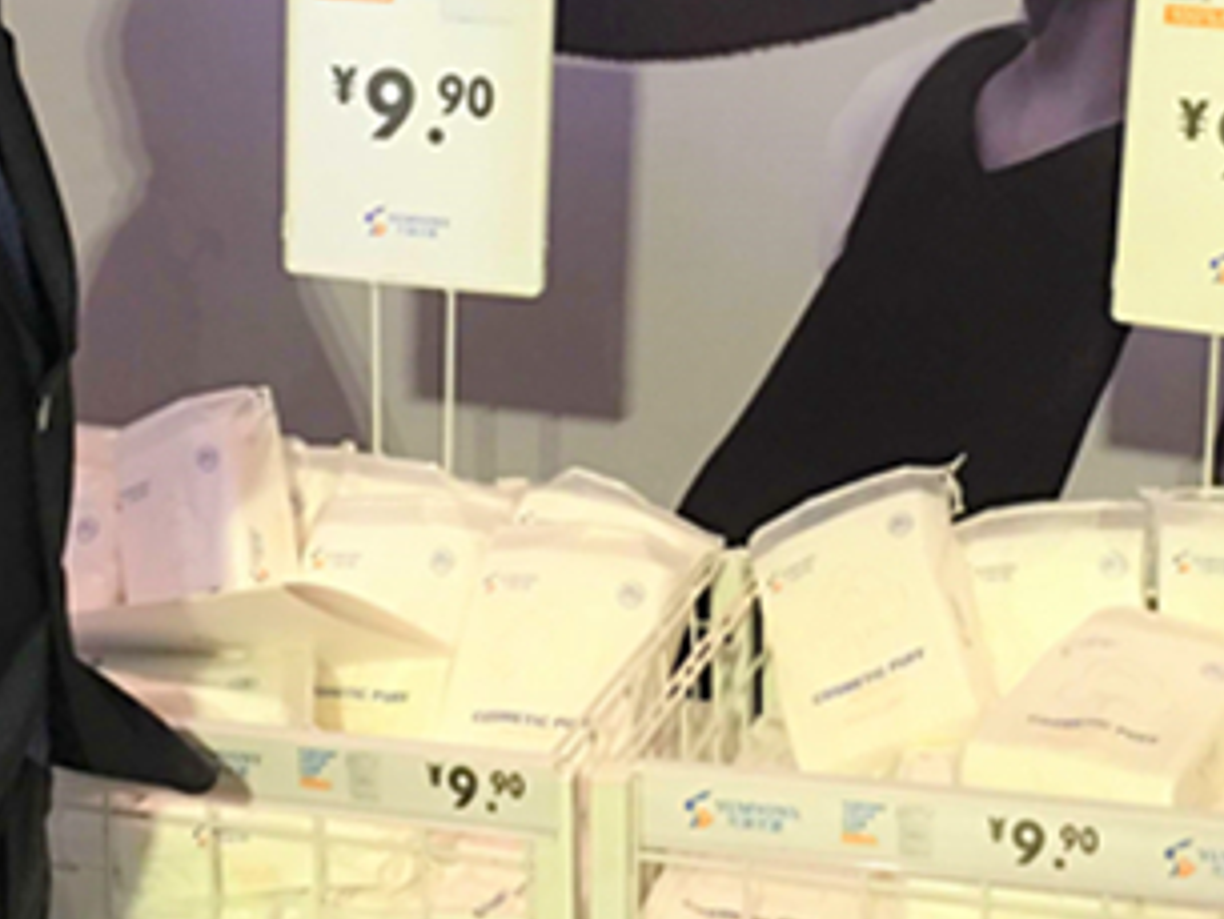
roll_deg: -0.4
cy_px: 110
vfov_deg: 19.1
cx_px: 767
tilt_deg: -8.7
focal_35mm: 76
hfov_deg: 25.6
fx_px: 2688
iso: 100
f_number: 2.2
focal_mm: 4.15
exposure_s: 1/17
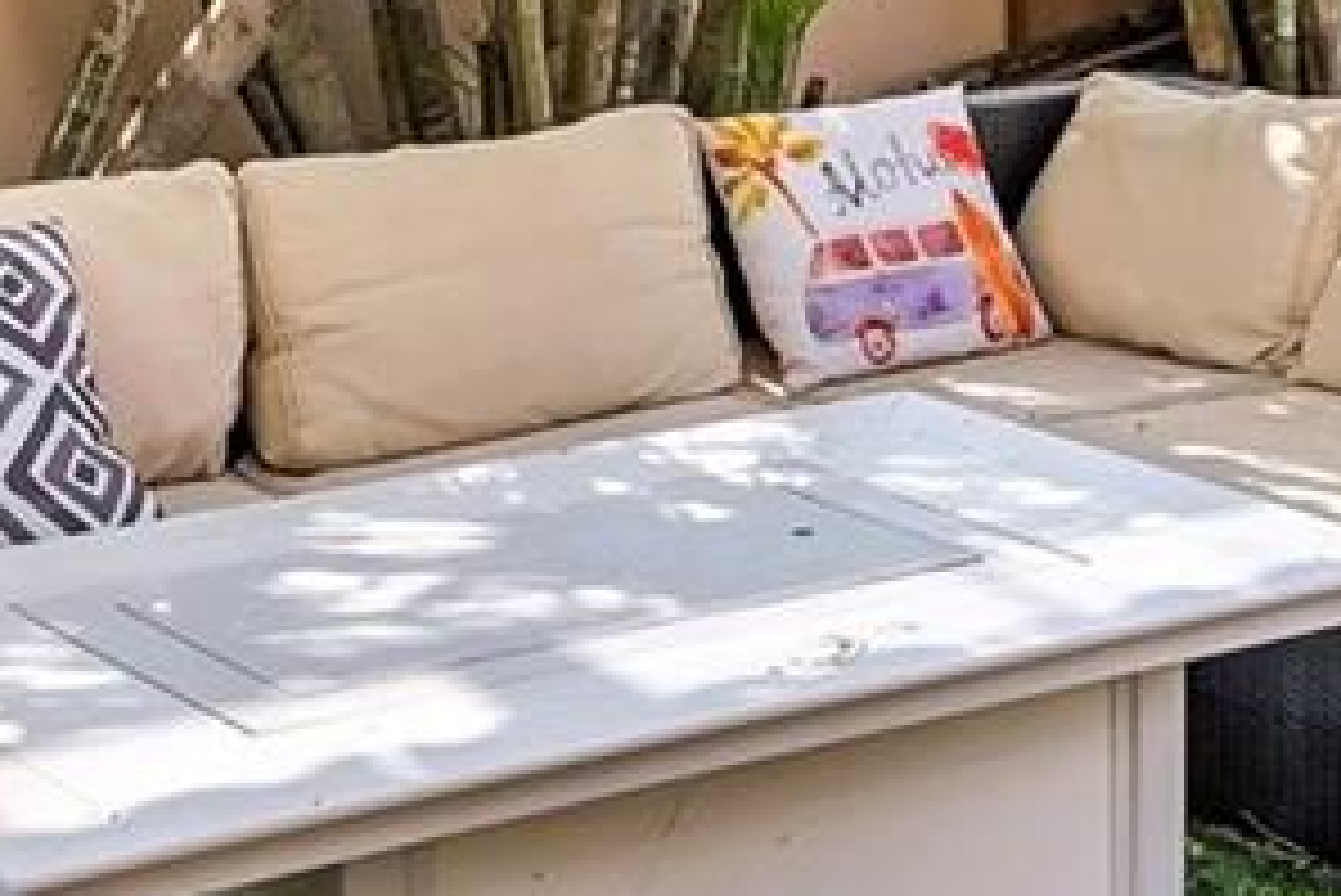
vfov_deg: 12.8
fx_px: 3801
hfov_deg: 19.1
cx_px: 1503
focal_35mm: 102
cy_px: -437
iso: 200
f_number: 8
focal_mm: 19
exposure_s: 1/50
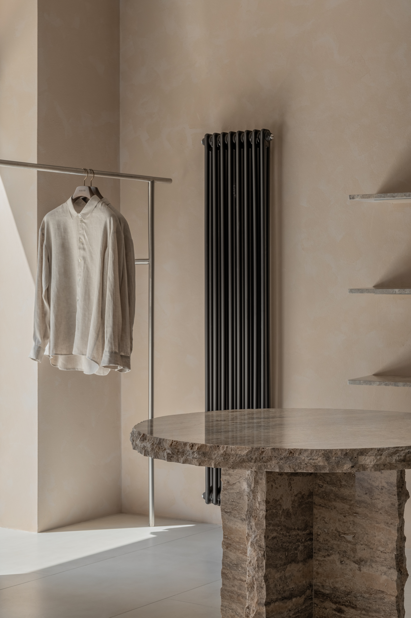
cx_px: 206
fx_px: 1132
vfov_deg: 30.5
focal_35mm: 66
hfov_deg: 20.6
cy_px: 309
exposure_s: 1/80
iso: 250
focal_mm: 66
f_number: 13
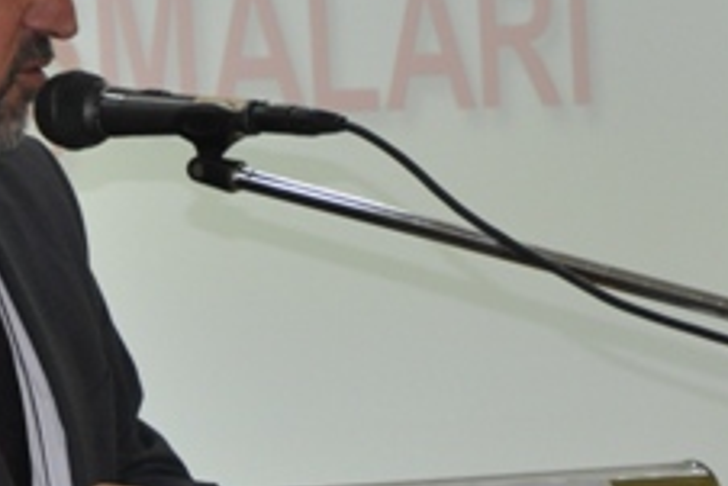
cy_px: 248
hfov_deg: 5.6
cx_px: -48
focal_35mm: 367
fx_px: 7419
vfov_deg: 3.8
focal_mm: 75
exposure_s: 1/60
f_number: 5.3
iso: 800
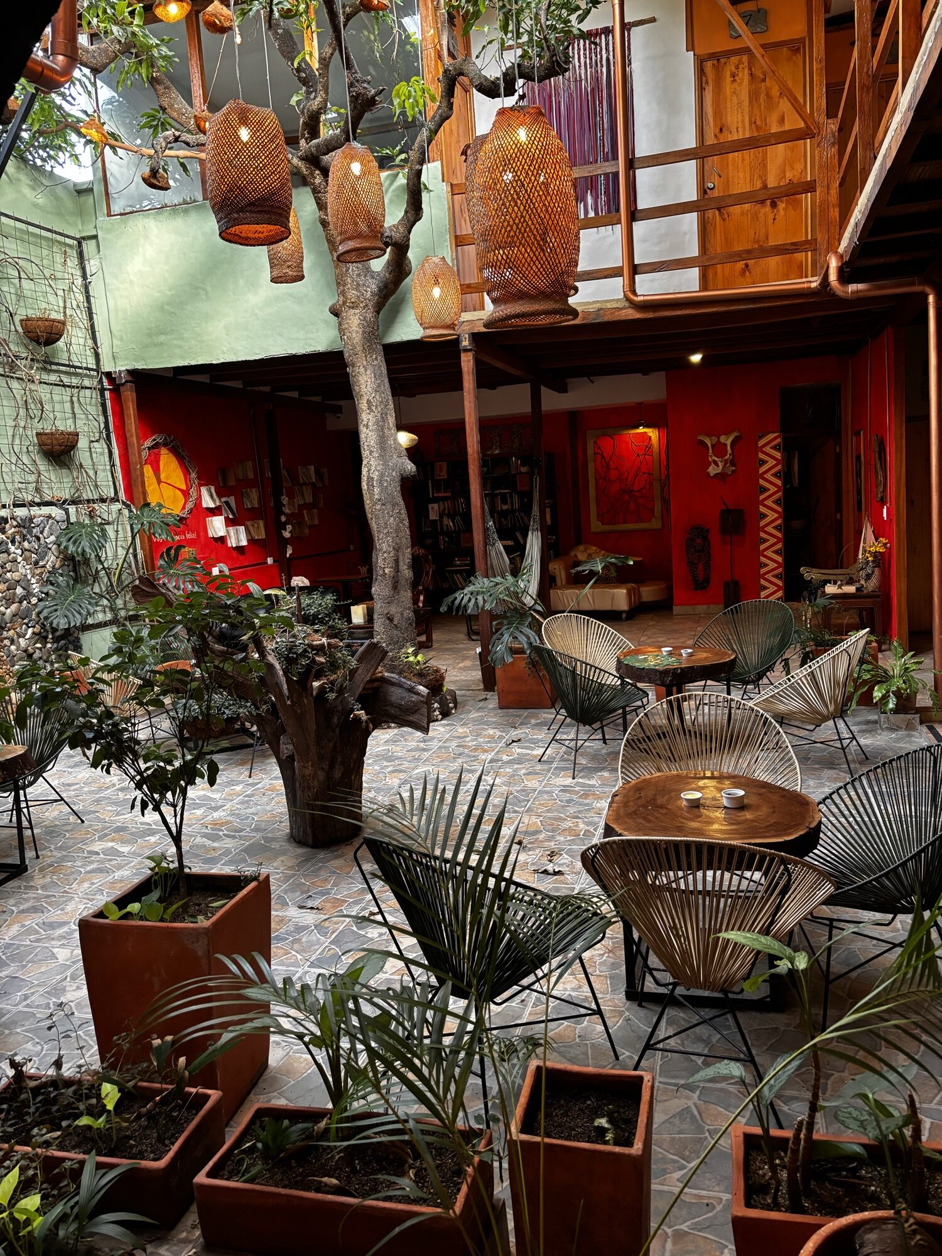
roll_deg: +3.3
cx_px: 471
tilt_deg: -8.4
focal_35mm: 26
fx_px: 943
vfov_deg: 67.3
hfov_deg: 53.1
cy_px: 628
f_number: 1.6
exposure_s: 1/60
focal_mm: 5.96
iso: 320
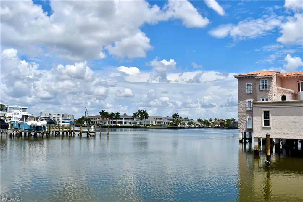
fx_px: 278
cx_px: 152
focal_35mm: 33
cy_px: 101
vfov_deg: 39.9
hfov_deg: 57.2
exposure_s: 1/2000
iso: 320
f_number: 8
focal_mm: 22
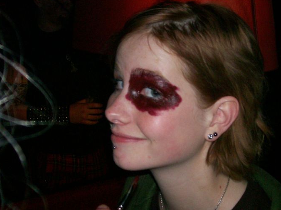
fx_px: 438
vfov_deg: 27.0
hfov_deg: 35.6
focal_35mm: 54
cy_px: 107
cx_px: 133
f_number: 3
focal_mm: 7.6
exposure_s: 1/73.1
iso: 140
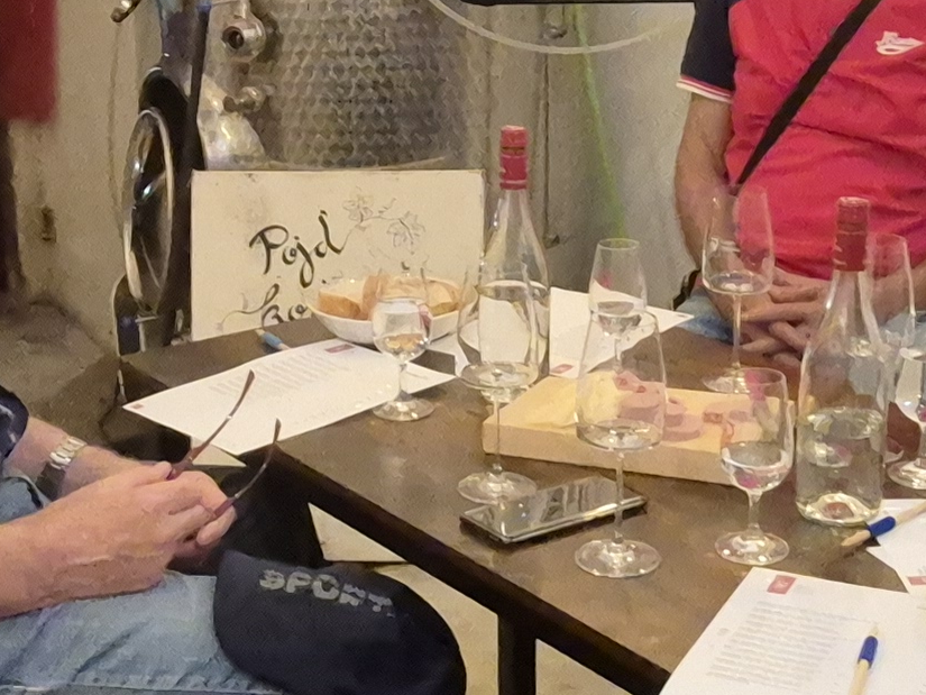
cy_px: 309
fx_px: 1686
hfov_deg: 30.6
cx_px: 553
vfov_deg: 23.3
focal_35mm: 63
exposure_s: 1/50
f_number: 2.2
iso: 500
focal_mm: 2.2
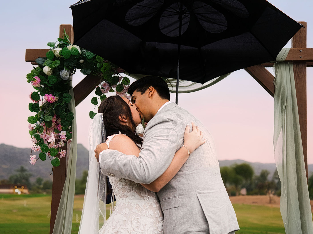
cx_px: 156
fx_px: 533
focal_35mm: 59
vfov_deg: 24.8
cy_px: 118
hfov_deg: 32.7
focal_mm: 54
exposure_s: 1/160
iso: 1250
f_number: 3.2
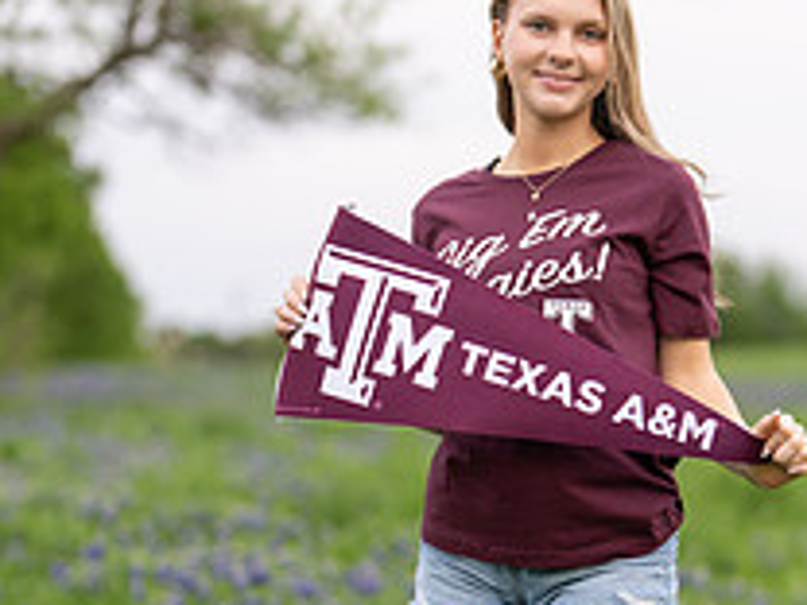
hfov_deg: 14.6
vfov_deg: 11.0
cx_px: 625
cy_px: 483
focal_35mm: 134
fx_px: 3124
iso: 250
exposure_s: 1/1000
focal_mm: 50
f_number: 1.2
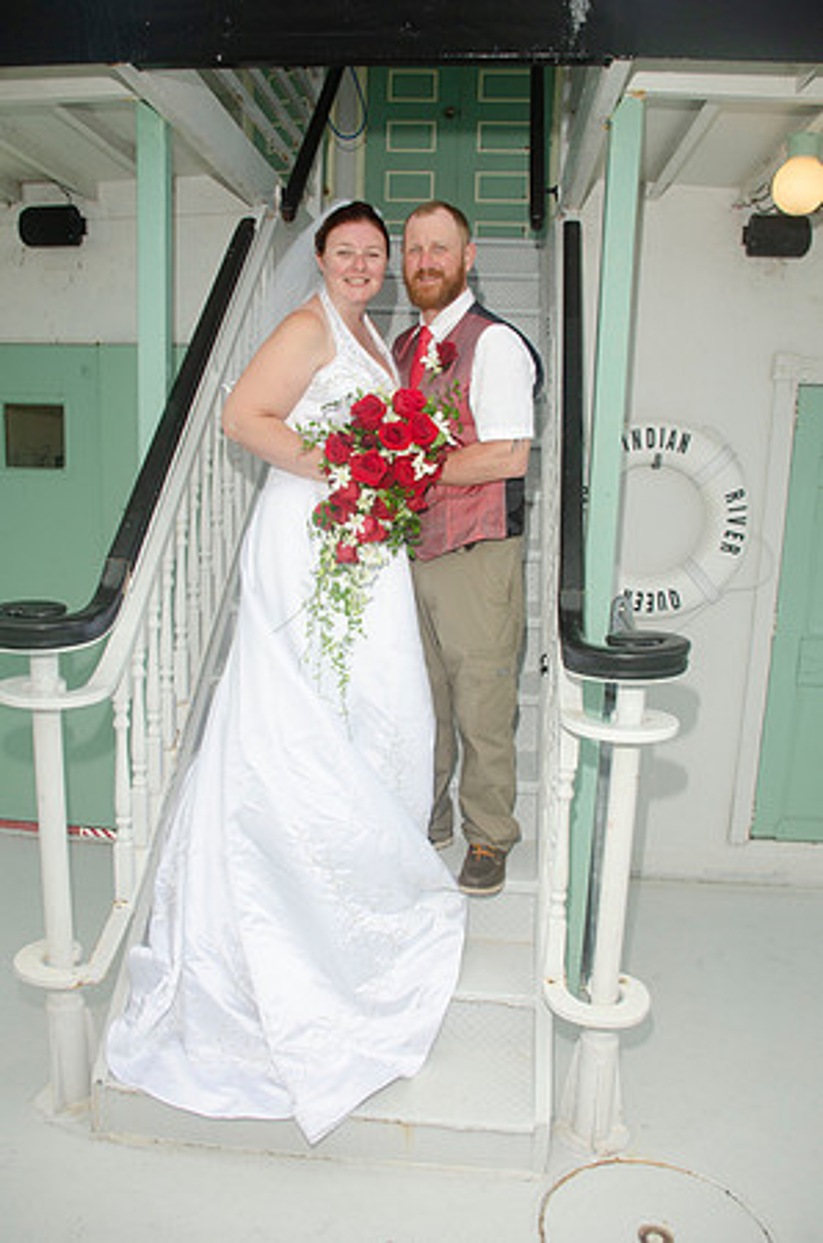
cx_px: 412
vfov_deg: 67.5
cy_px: 622
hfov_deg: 47.7
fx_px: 930
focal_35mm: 27
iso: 100
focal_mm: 18
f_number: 5.6
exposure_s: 1/250
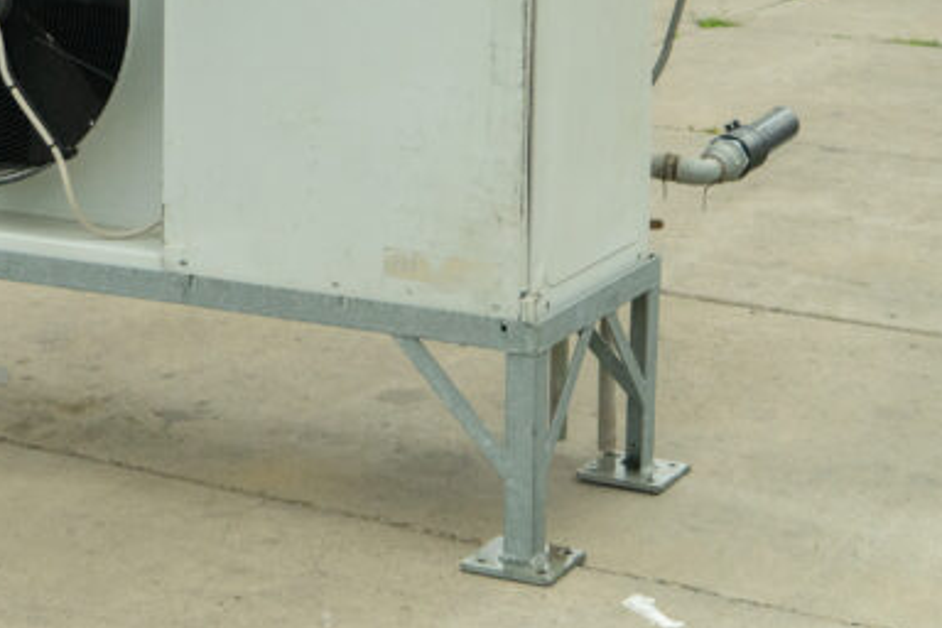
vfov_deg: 12.8
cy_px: -175
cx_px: 262
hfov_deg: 19.5
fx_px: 2721
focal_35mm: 104
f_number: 4
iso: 800
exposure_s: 1/800
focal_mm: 39
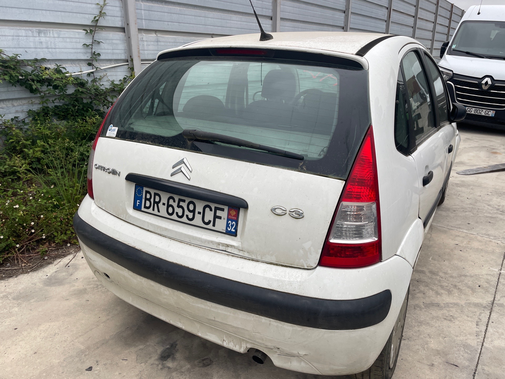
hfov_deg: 67.3
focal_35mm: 26
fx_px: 379
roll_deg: +1.1
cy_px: 190
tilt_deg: -18.1
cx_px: 252
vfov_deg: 53.1
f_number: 1.6
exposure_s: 1/454
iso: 32
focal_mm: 4.2
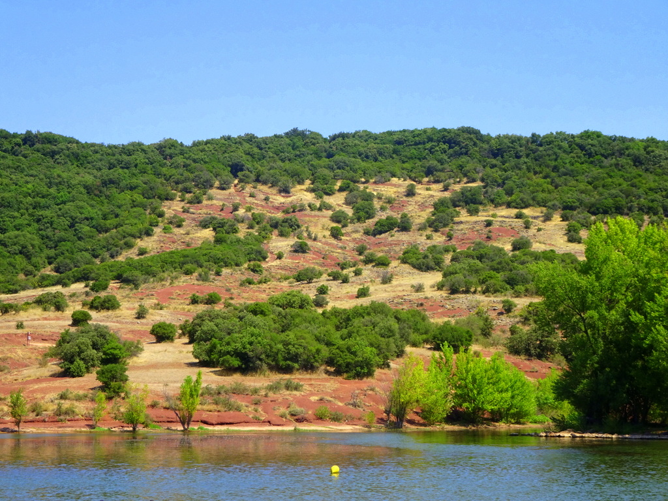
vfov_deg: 15.9
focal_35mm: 93
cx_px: 334
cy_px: 250
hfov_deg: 21.1
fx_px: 1795
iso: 80
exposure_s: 1/320
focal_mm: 15.92
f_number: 5
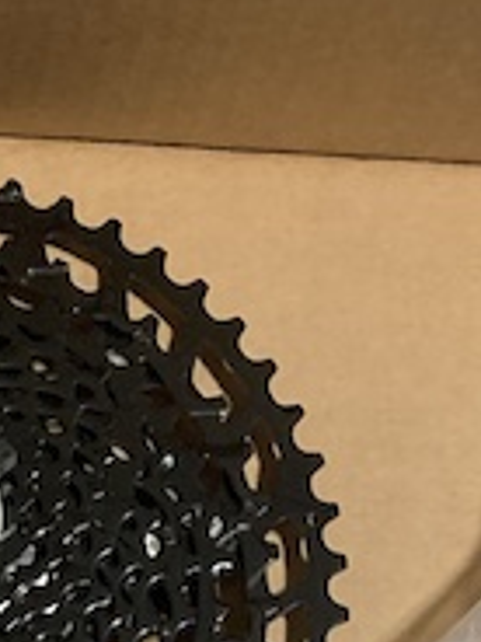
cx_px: 192
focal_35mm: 113
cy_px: 1165
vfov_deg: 15.1
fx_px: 2094
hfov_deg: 13.1
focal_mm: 4.25
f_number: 1.8
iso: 640
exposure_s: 1/30
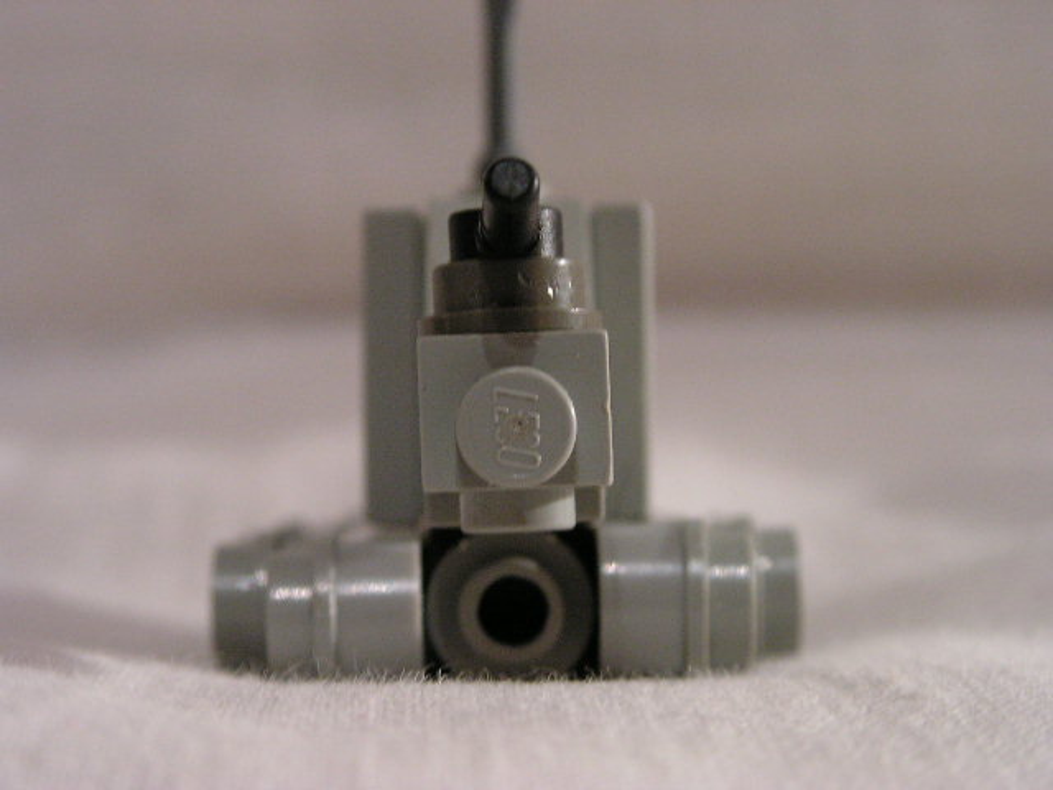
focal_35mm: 77
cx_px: 526
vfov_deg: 19.1
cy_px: 395
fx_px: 2342
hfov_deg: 25.3
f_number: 3.3
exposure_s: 1/6
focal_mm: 12.9
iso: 200
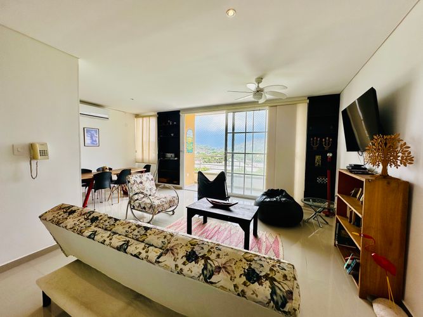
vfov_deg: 85.7
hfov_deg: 102.1
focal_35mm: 14
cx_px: 212
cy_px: 158
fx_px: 171
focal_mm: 2.22
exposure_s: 1/433
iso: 40
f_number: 2.2
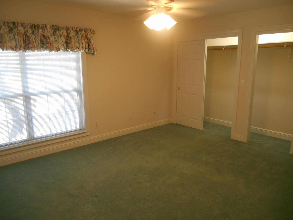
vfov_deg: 53.1
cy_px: 110
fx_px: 220
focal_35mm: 26
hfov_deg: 67.3
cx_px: 146
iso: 400
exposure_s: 1/30
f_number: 3.4
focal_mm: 4.7
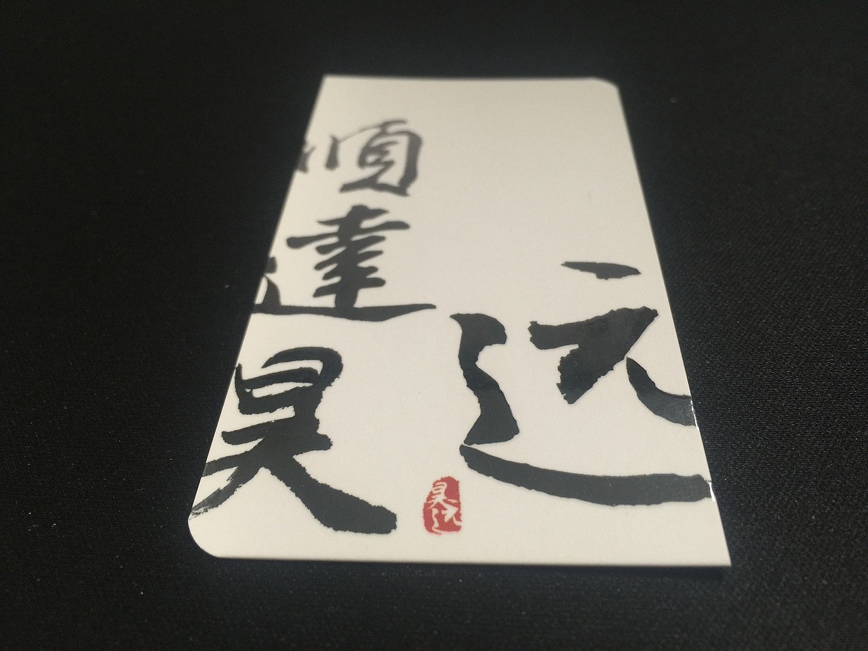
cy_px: 326
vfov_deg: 48.2
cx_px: 434
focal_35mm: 29
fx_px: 727
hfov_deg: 61.7
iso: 50
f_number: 2.2
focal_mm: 4.15
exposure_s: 1/17
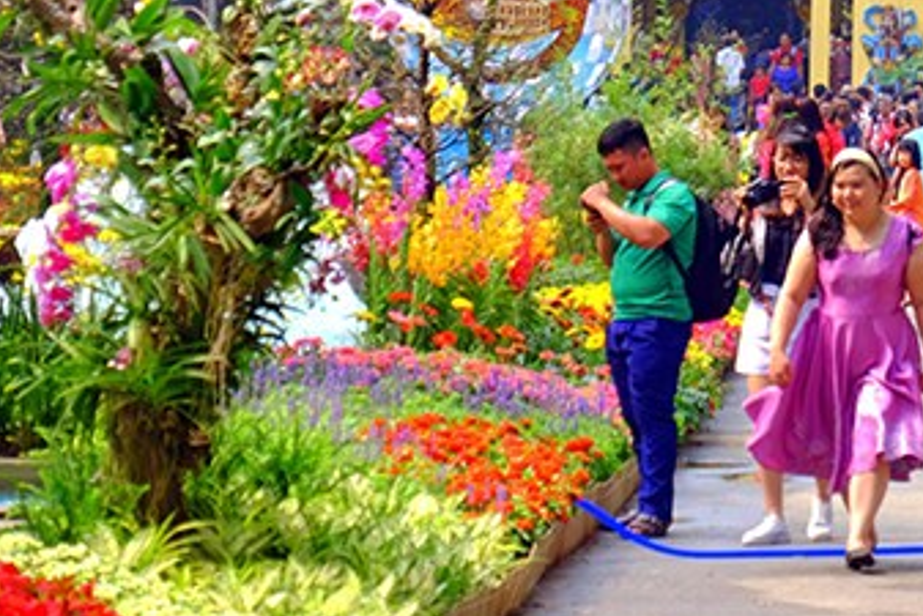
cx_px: 983
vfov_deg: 5.8
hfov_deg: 8.7
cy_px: -105
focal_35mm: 235
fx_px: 6027
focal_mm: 66.2
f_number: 5.3
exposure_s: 1/160
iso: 200
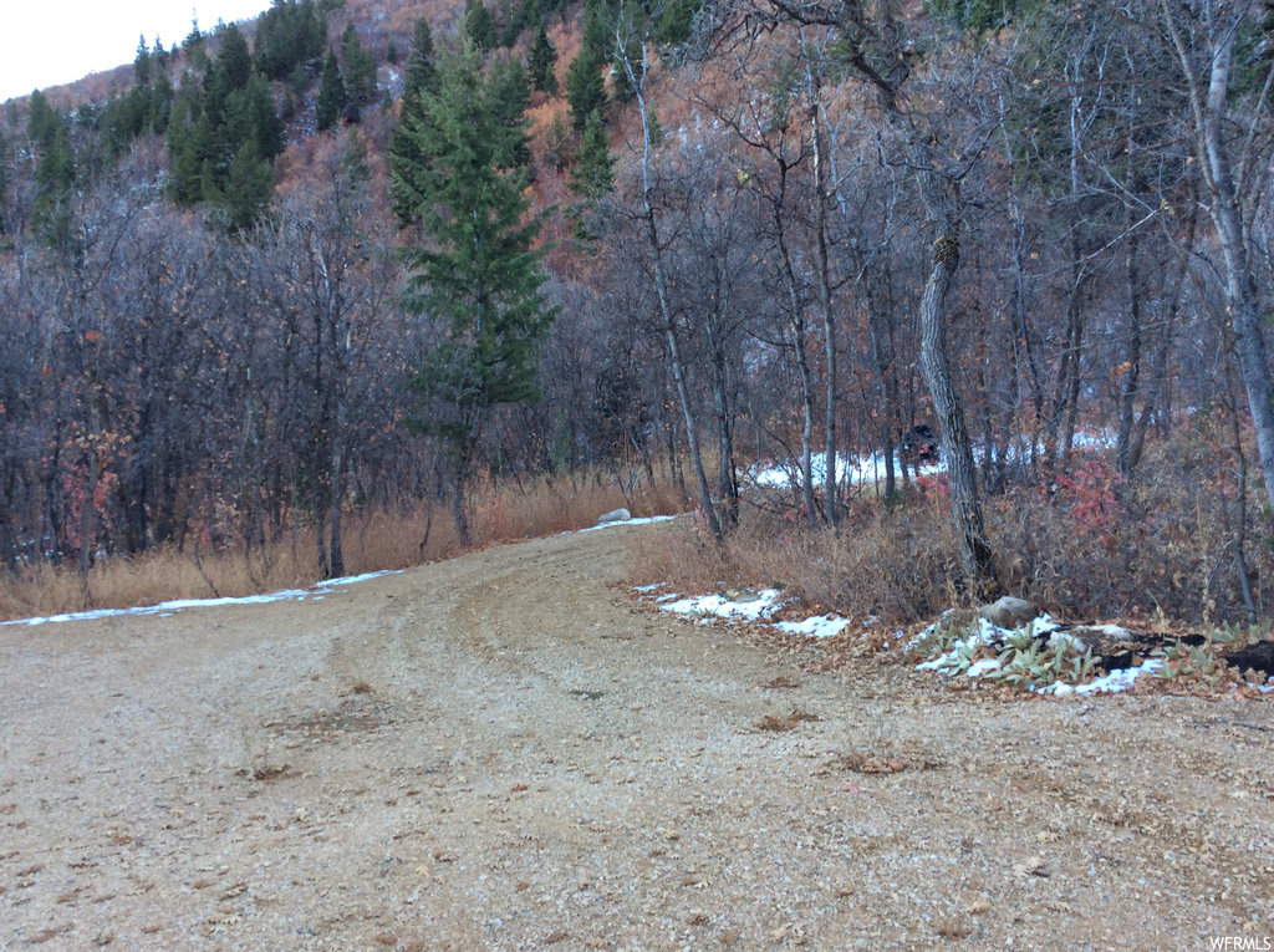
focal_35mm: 32
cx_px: 637
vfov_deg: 44.1
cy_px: 476
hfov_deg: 56.9
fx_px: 1176
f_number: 2.4
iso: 50
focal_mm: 3.3
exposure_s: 1/60
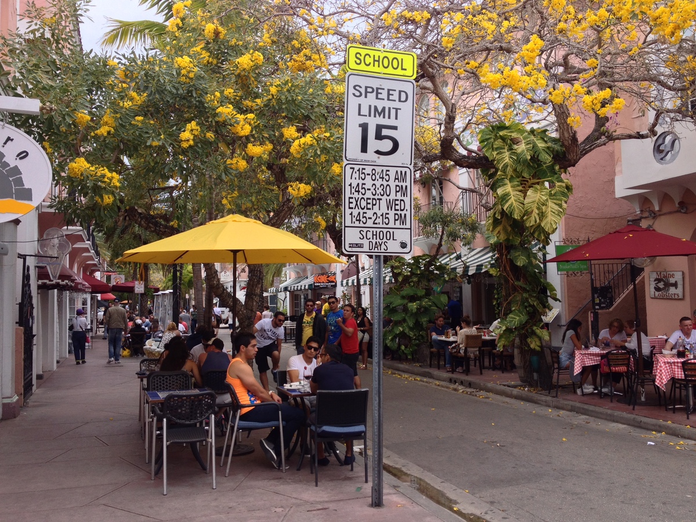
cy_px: 261
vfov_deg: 40.7
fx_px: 704
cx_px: 348
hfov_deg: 52.6
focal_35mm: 35
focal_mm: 4.28
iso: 50
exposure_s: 1/569
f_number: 2.4
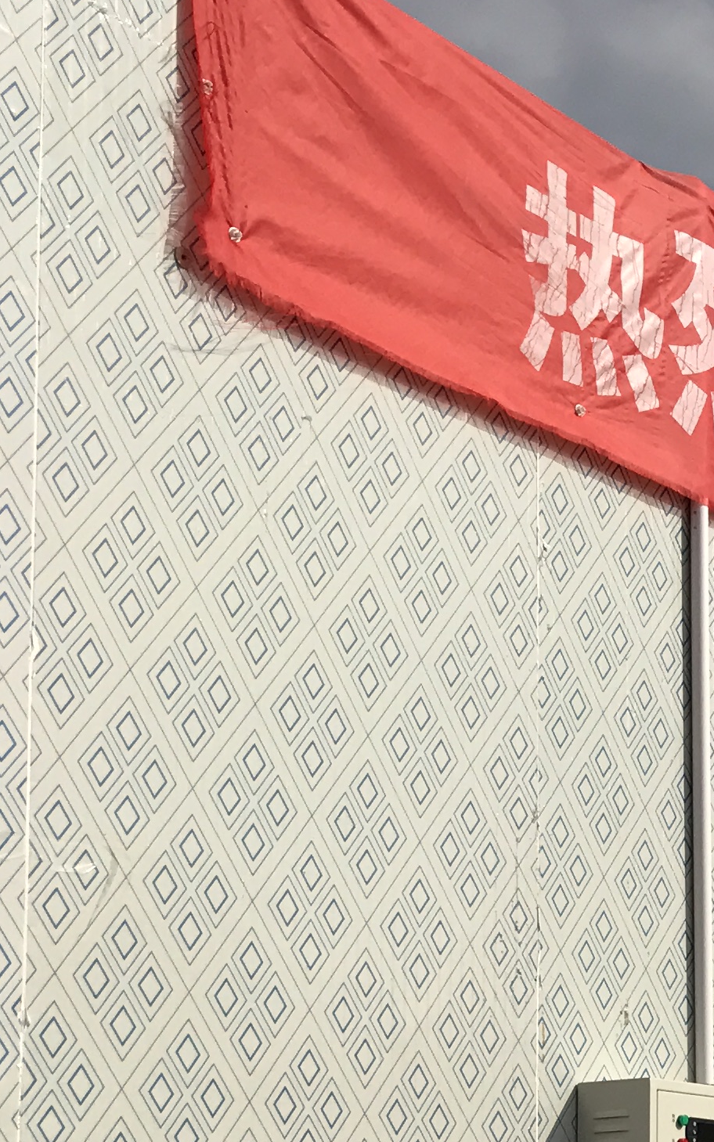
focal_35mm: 82
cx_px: 1252
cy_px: 1101
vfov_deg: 24.3
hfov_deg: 14.2
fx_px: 2553
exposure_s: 1/5319
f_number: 1.8
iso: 20
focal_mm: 3.99
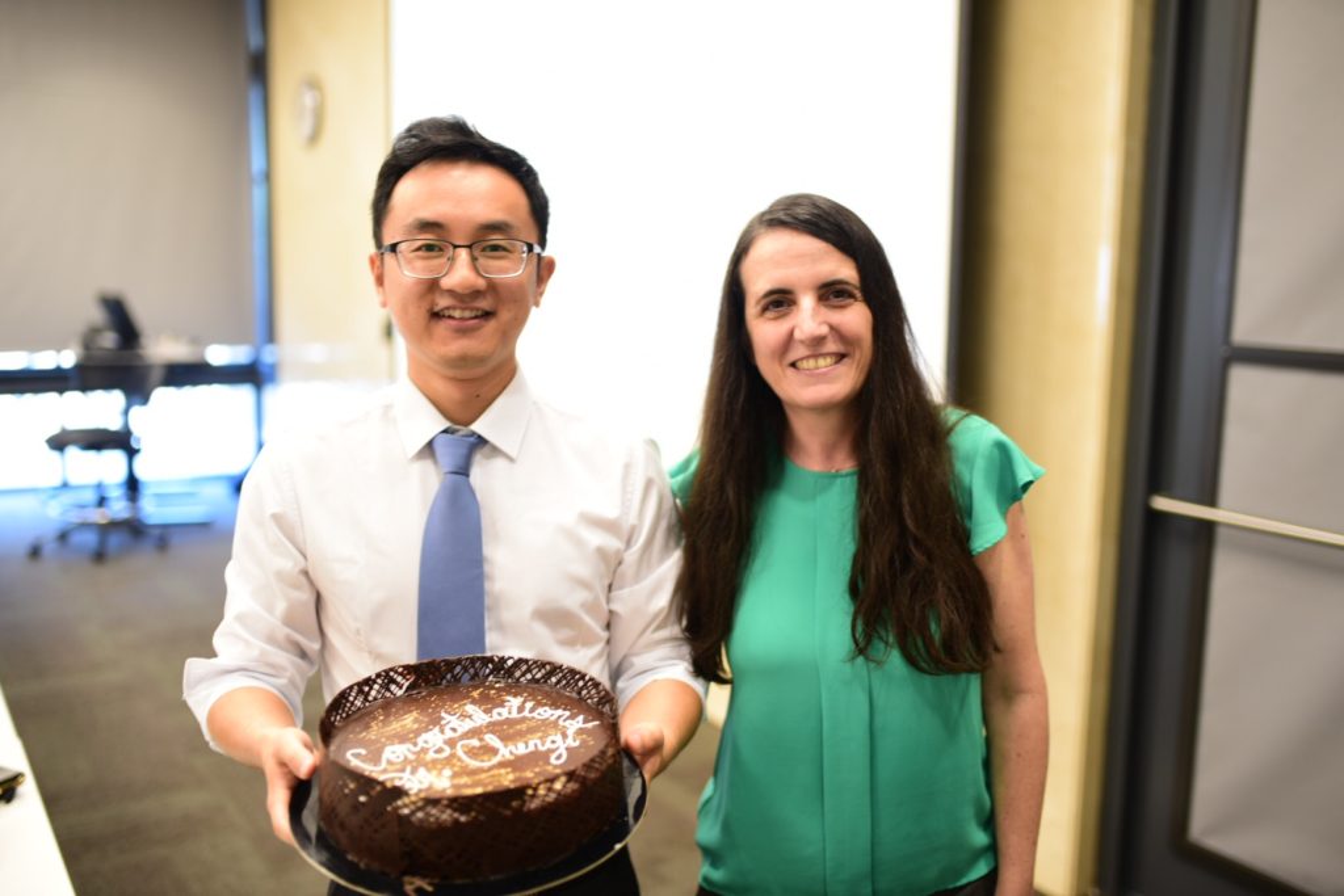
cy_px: 448
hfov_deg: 54.4
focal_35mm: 35
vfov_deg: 37.9
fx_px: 1307
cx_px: 672
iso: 250
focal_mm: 35
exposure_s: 1/40
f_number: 1.4
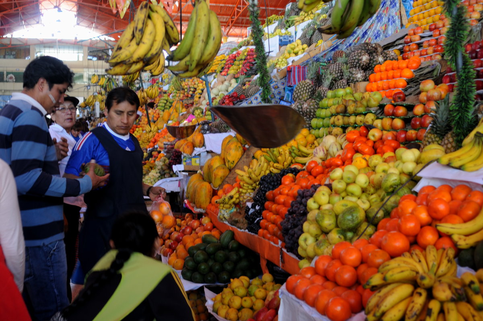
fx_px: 563
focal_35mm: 42
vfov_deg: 31.8
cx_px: 242
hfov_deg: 46.4
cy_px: 160
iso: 220
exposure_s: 1/30
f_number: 3.5
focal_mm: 28
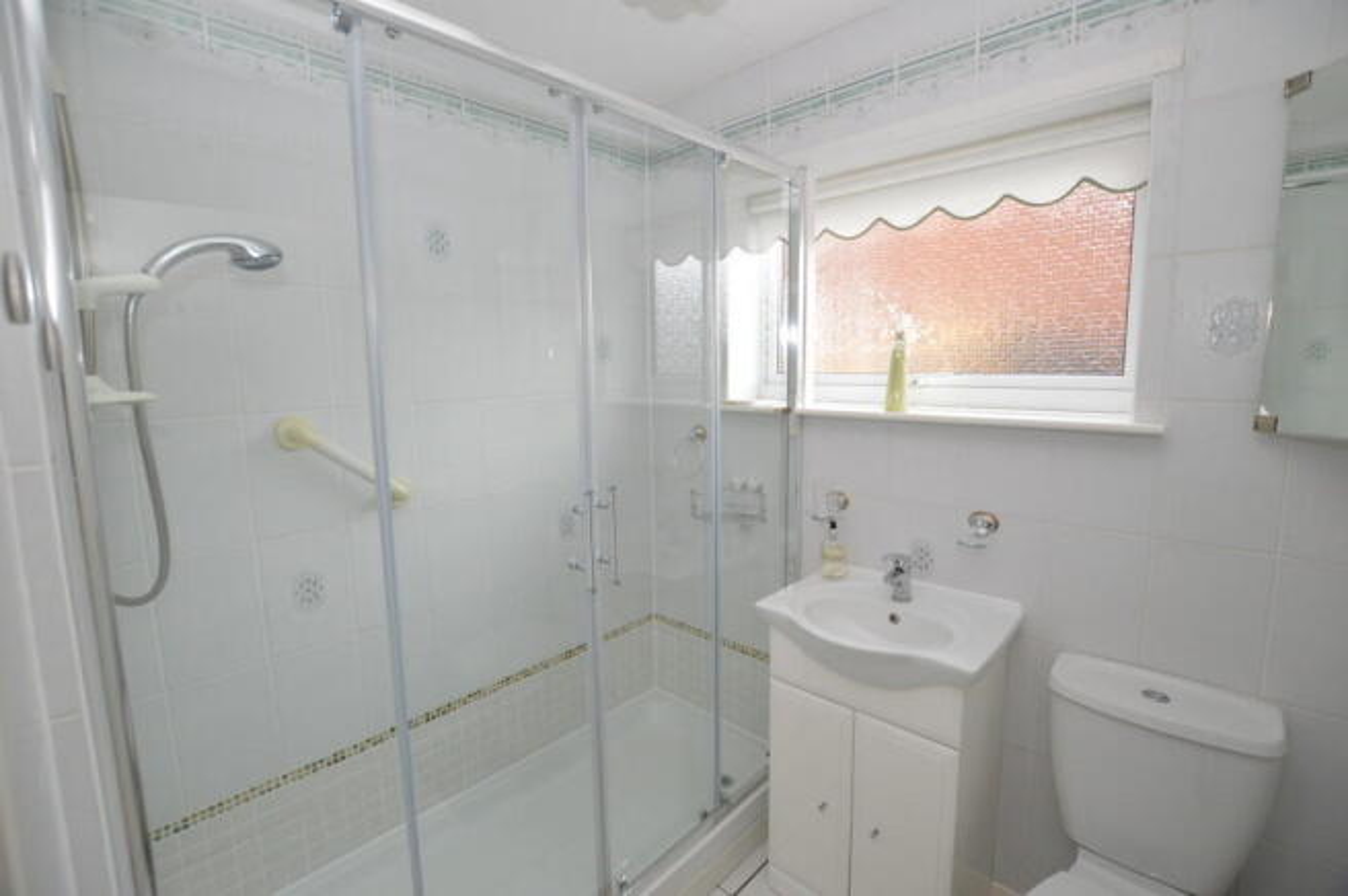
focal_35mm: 15
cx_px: 674
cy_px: 448
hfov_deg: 100.4
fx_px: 561
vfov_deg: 77.2
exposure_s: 1/60
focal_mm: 10
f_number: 4
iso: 400
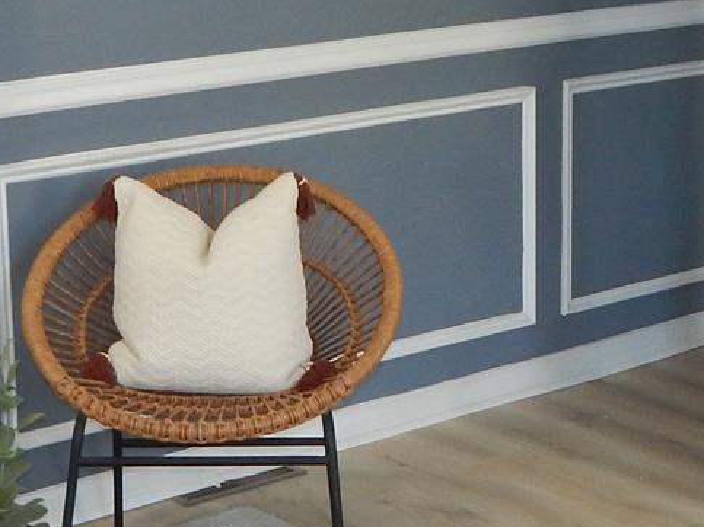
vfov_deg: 14.0
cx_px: 430
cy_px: 231
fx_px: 2155
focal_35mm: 106
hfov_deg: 18.5
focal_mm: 4.5
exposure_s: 1/30
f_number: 3.1
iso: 200
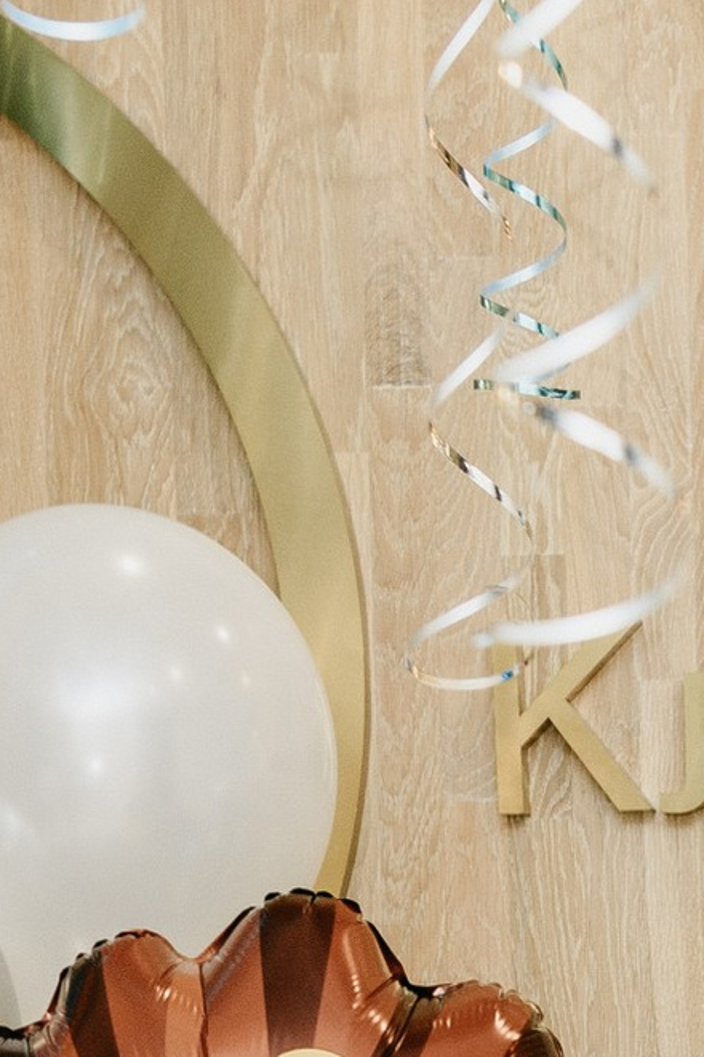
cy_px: 1901
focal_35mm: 186
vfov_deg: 10.4
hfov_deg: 7.1
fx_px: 5461
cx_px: 1445
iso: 200
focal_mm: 32
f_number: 4.5
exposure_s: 1/160
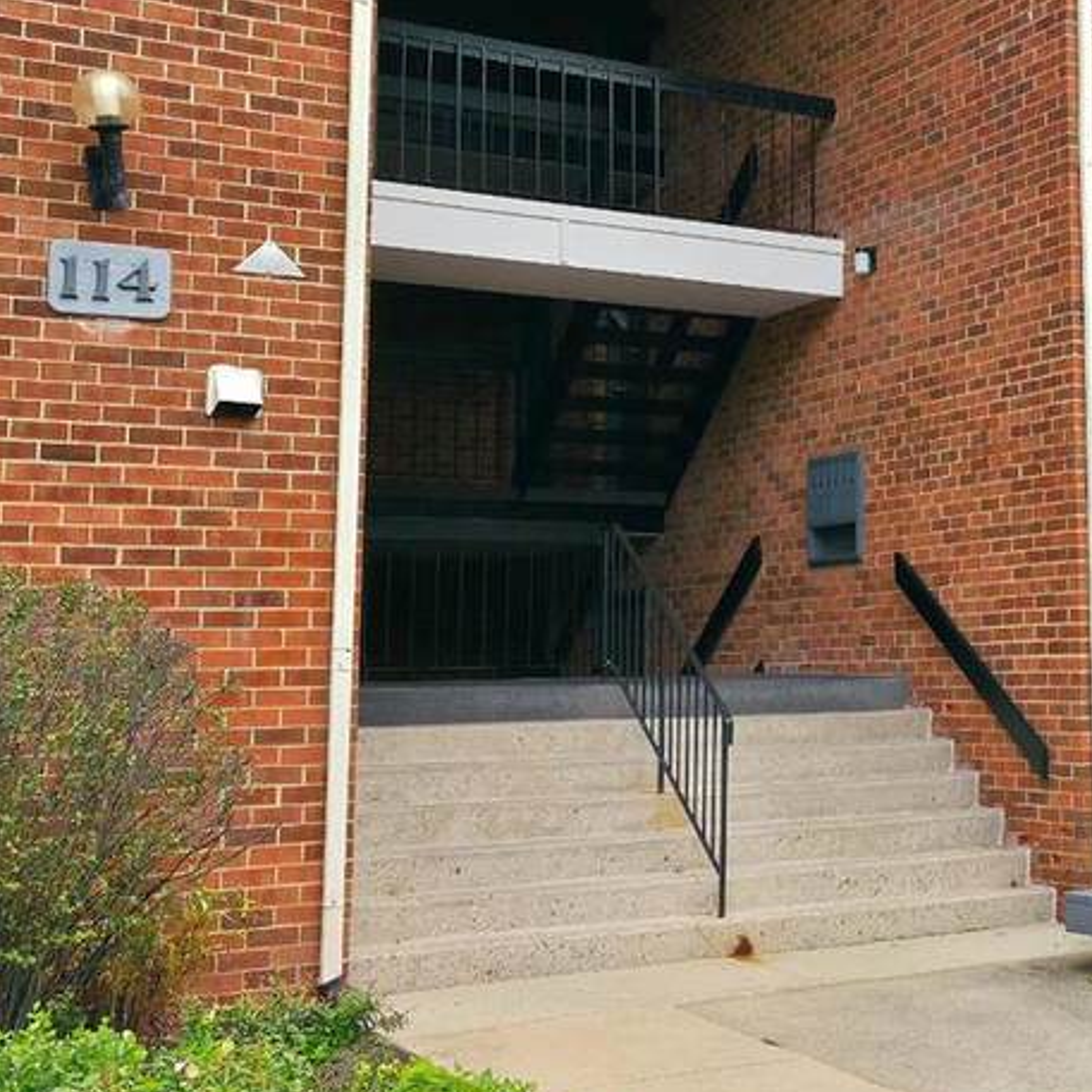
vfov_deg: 30.0
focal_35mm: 57
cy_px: 437
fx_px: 2034
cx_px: 1104
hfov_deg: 28.2
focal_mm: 6.3
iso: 50
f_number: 1.7
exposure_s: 1/2000
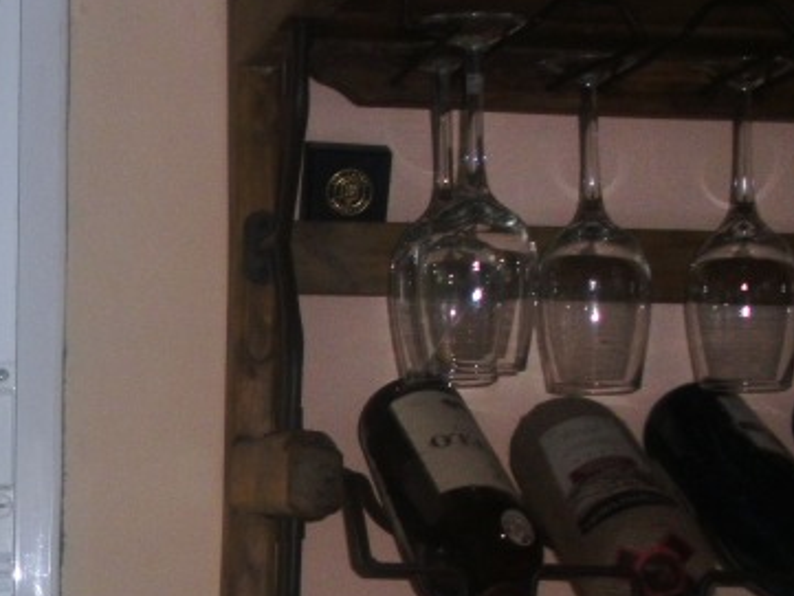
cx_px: -158
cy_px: 517
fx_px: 2340
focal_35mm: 102
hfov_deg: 18.3
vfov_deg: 14.4
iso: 160
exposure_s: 1/30
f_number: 3.5
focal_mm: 6.3
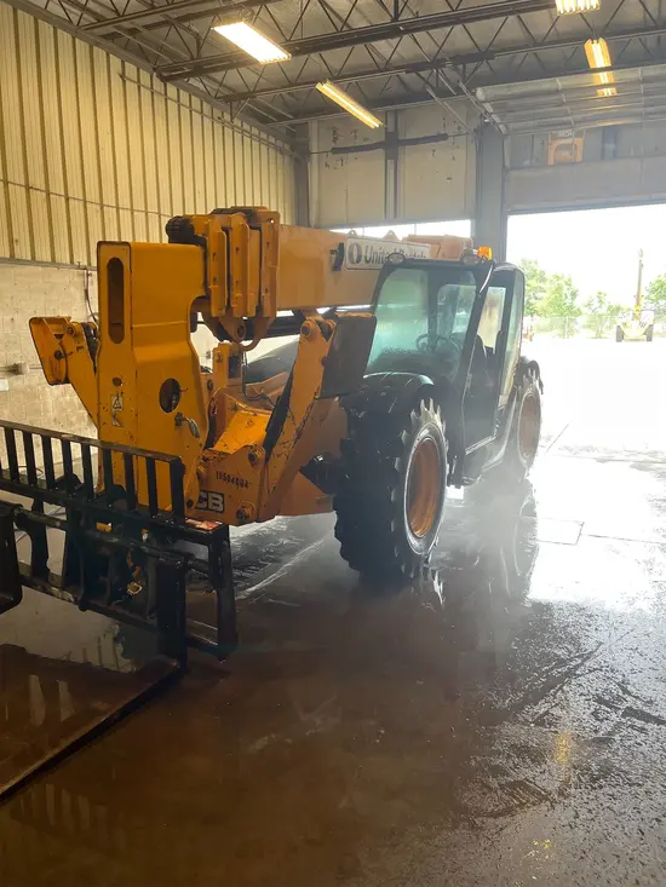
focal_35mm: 26
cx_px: 333
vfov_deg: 67.3
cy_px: 444
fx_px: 667
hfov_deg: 53.1
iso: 125
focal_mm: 5.1
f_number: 1.6
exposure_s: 1/104
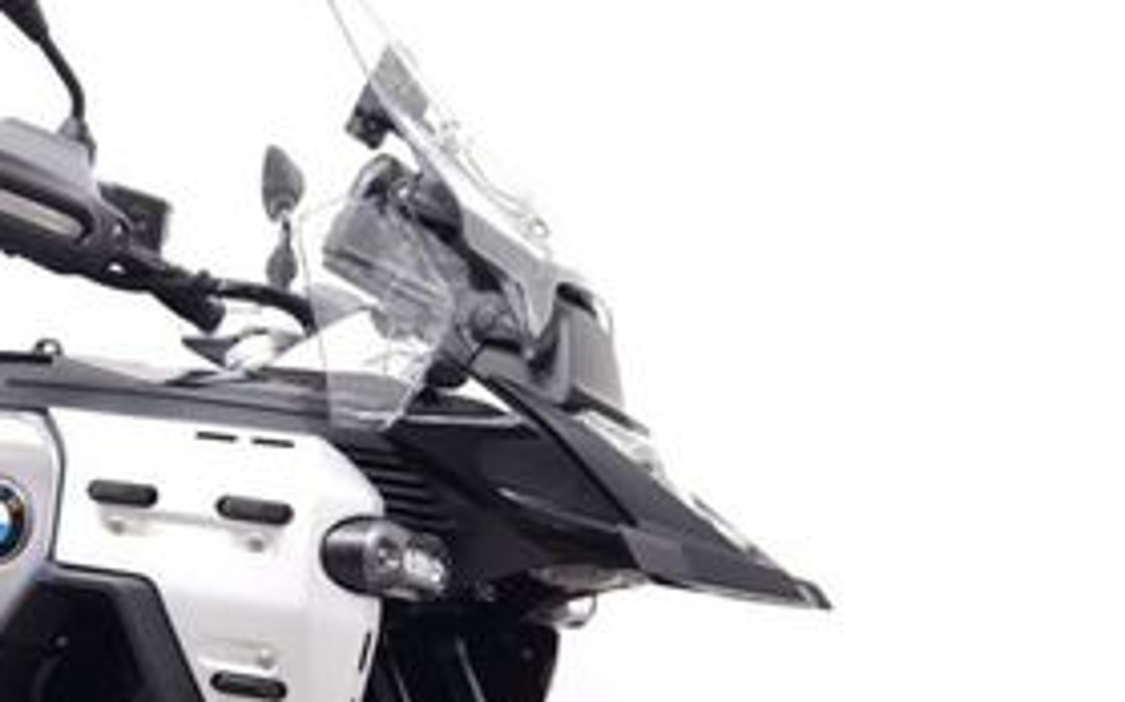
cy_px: 730
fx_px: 1716
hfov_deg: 34.2
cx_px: 101
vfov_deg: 22.1
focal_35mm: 56
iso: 125
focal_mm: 5.4
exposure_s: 1/50
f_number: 1.8
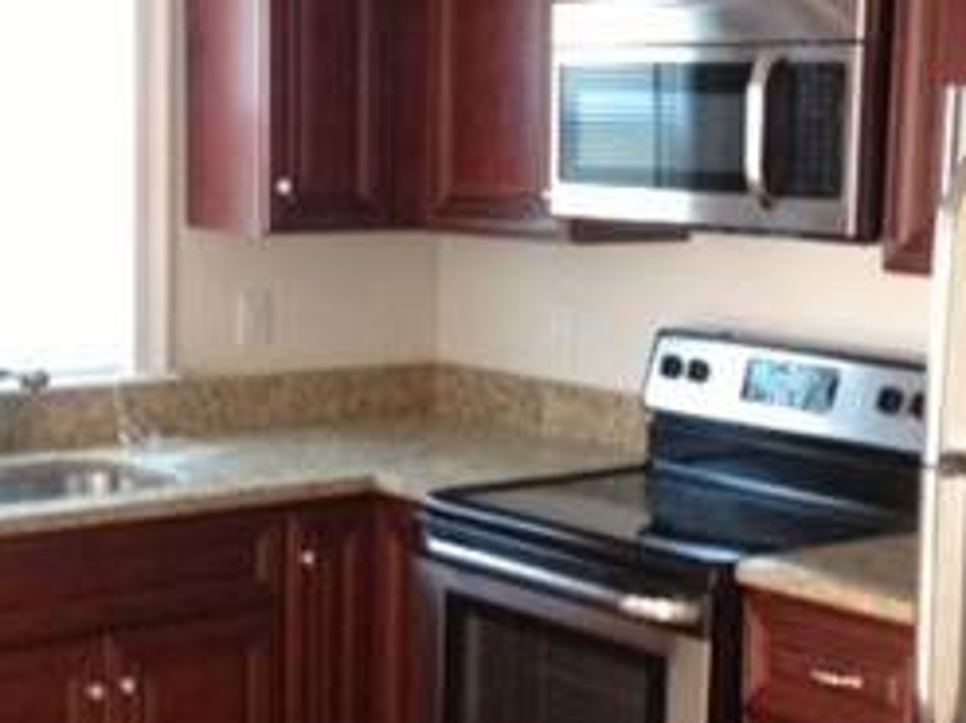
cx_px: 473
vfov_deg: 17.3
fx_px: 2371
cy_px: 410
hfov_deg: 23.0
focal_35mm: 85
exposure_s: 1/20
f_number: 2.4
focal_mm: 4.28
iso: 250
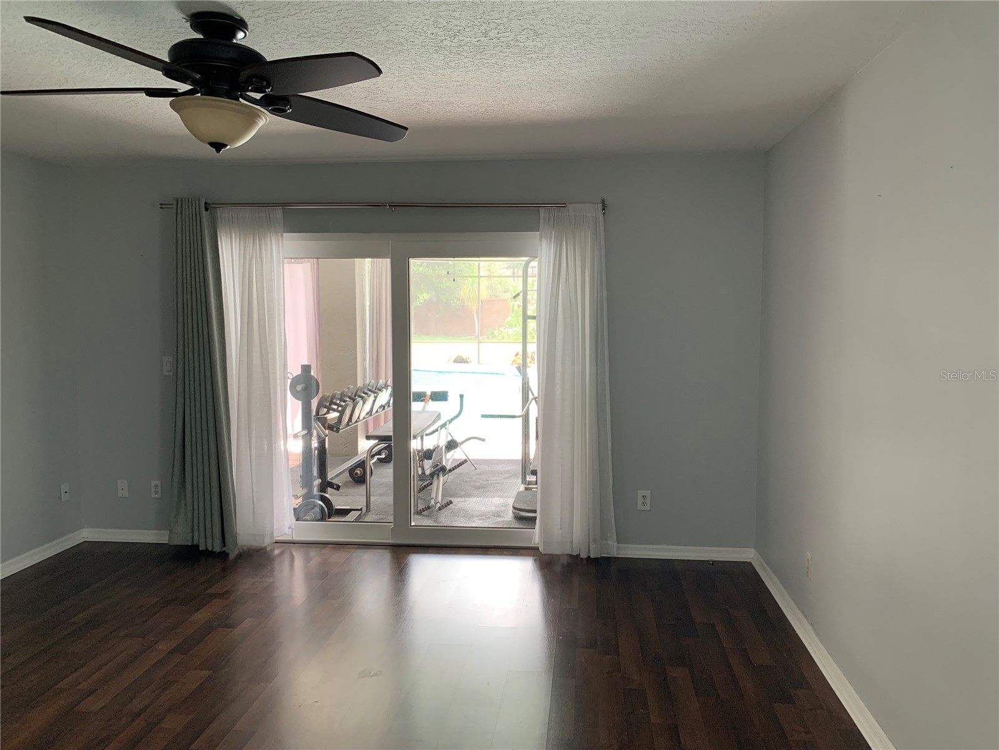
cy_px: 375
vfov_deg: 53.1
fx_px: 750
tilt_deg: -5.4
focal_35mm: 26
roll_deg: -0.1
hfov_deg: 67.3
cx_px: 500
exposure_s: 1/73
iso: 100
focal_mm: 4.25
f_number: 1.8
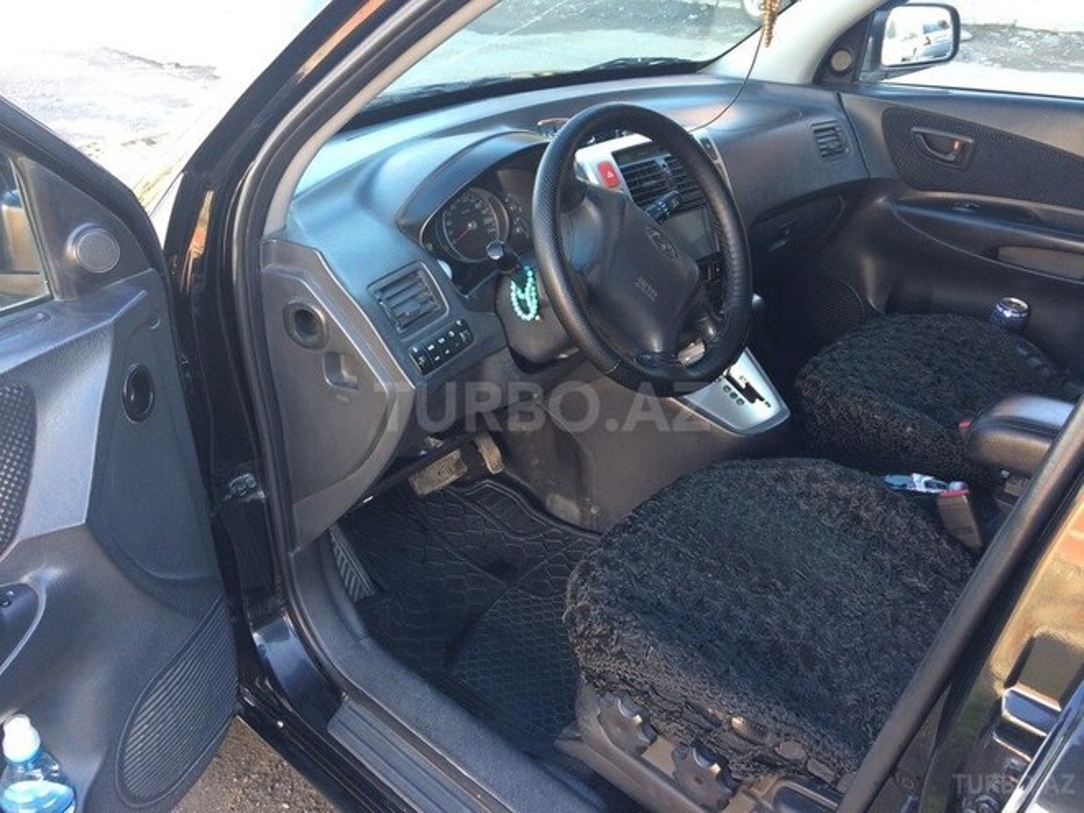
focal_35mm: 29
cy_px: 406
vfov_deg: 48.2
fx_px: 908
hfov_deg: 61.7
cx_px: 542
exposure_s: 1/50
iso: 50
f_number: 2.2
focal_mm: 4.15
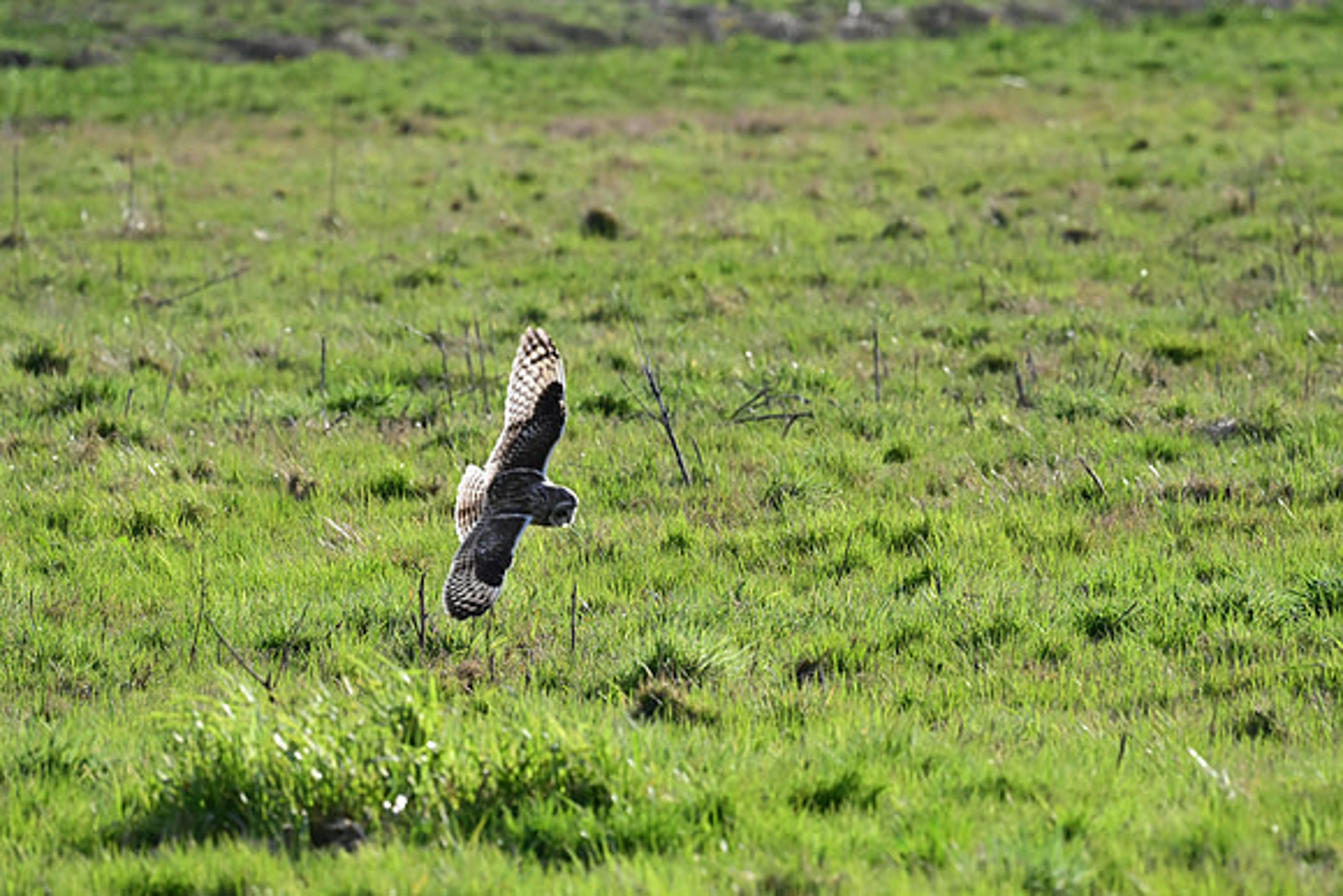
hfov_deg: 3.4
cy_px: 448
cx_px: 672
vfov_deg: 2.3
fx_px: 22388
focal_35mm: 600
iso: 6400
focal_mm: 600
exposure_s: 1/8000
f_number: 11
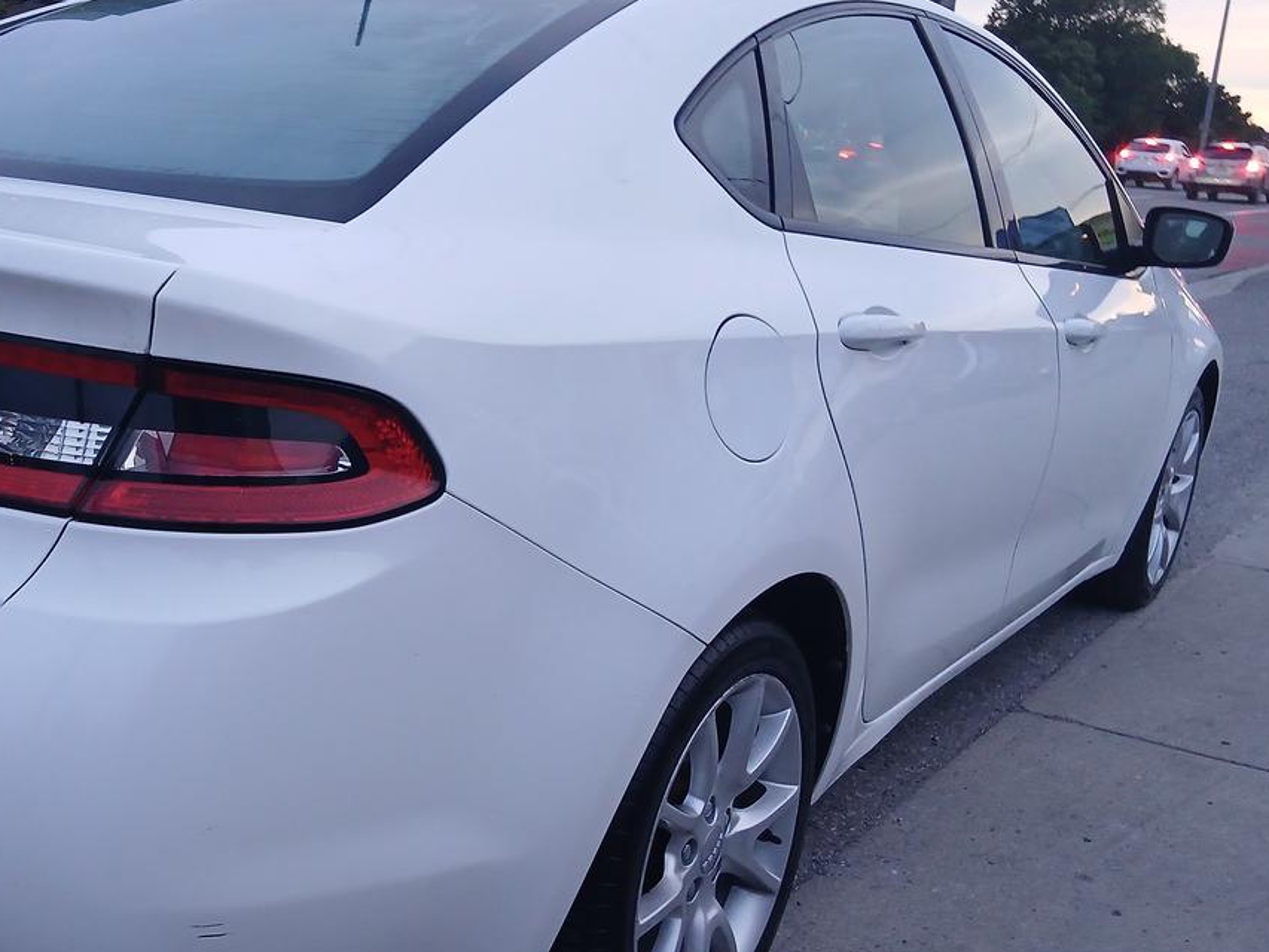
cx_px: 336
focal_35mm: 39
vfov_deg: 36.7
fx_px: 1430
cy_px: 568
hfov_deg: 46.3
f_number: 1.8
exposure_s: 1/60
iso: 200
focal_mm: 3.98
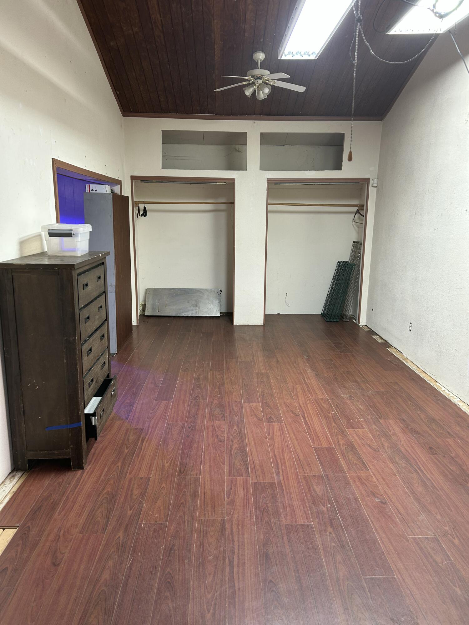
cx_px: 234
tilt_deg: -11.5
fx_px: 470
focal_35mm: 26
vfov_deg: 67.3
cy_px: 312
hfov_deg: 53.1
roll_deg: +0.3
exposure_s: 1/60
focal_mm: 5.7
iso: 64
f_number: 1.5
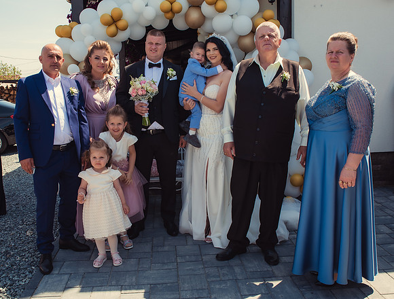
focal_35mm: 33
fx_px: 377
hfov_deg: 55.2
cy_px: 149
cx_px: 192
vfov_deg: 43.3
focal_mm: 26
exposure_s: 1/250
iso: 200
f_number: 8
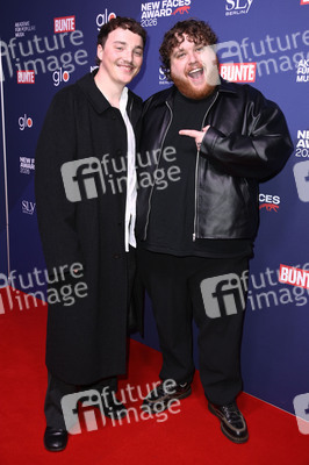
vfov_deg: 50.7
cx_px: 154
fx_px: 490
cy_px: 232
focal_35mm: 38
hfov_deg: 35.0
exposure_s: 1/250
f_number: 5.6
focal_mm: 38
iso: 1000
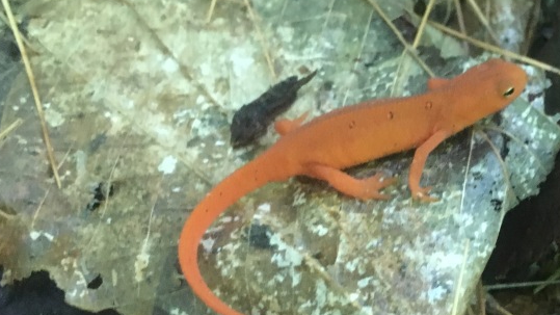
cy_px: 288
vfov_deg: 19.6
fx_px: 891
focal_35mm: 60
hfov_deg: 33.4
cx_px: 483
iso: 400
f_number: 2.2
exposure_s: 1/15
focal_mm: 4.15
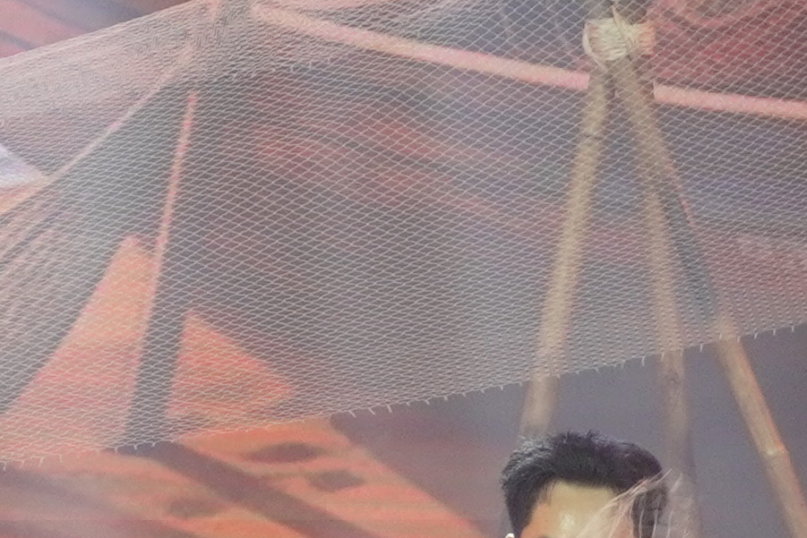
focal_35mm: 659
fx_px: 14774
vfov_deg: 2.1
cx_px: -415
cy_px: 354
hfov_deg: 3.1
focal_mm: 66
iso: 400
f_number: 4
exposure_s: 1/125
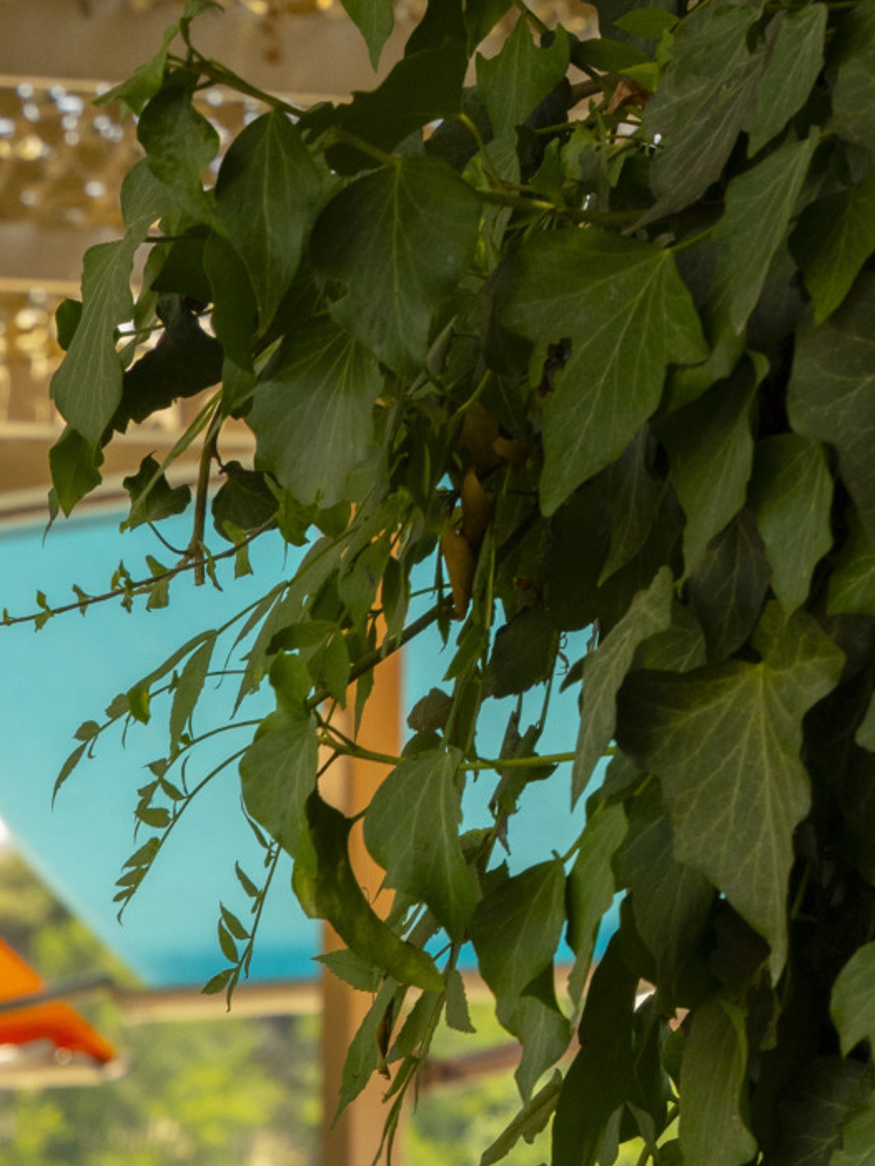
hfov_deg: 5.7
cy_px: 1595
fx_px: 8716
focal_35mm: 259
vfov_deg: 7.6
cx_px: -321
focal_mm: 62.9
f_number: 7.1
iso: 640
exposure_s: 1/640
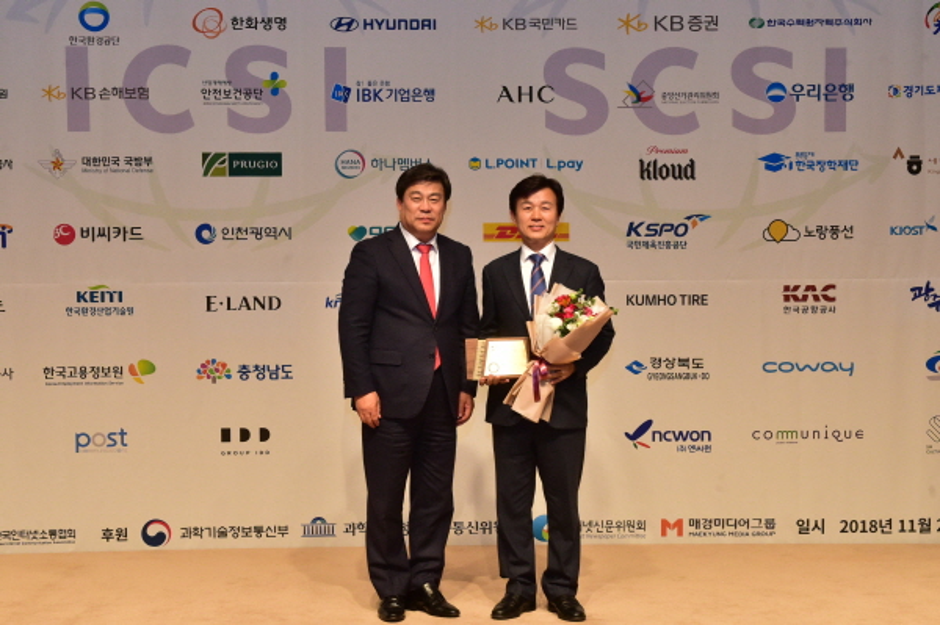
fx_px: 1252
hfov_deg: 41.1
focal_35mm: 48
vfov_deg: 28.0
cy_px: 312
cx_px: 470
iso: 8000
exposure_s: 1/250
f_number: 9
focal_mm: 48
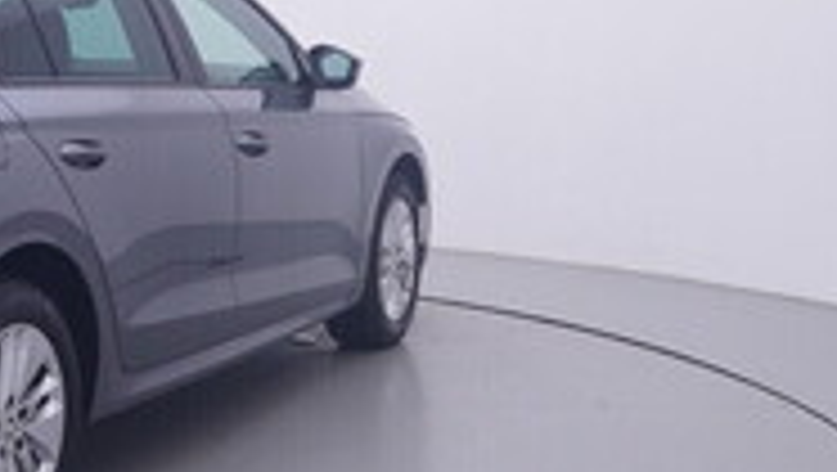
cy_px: 101
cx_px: 2
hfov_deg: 28.5
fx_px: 1545
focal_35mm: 70
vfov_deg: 17.3
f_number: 5
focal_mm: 15
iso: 200
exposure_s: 1/80
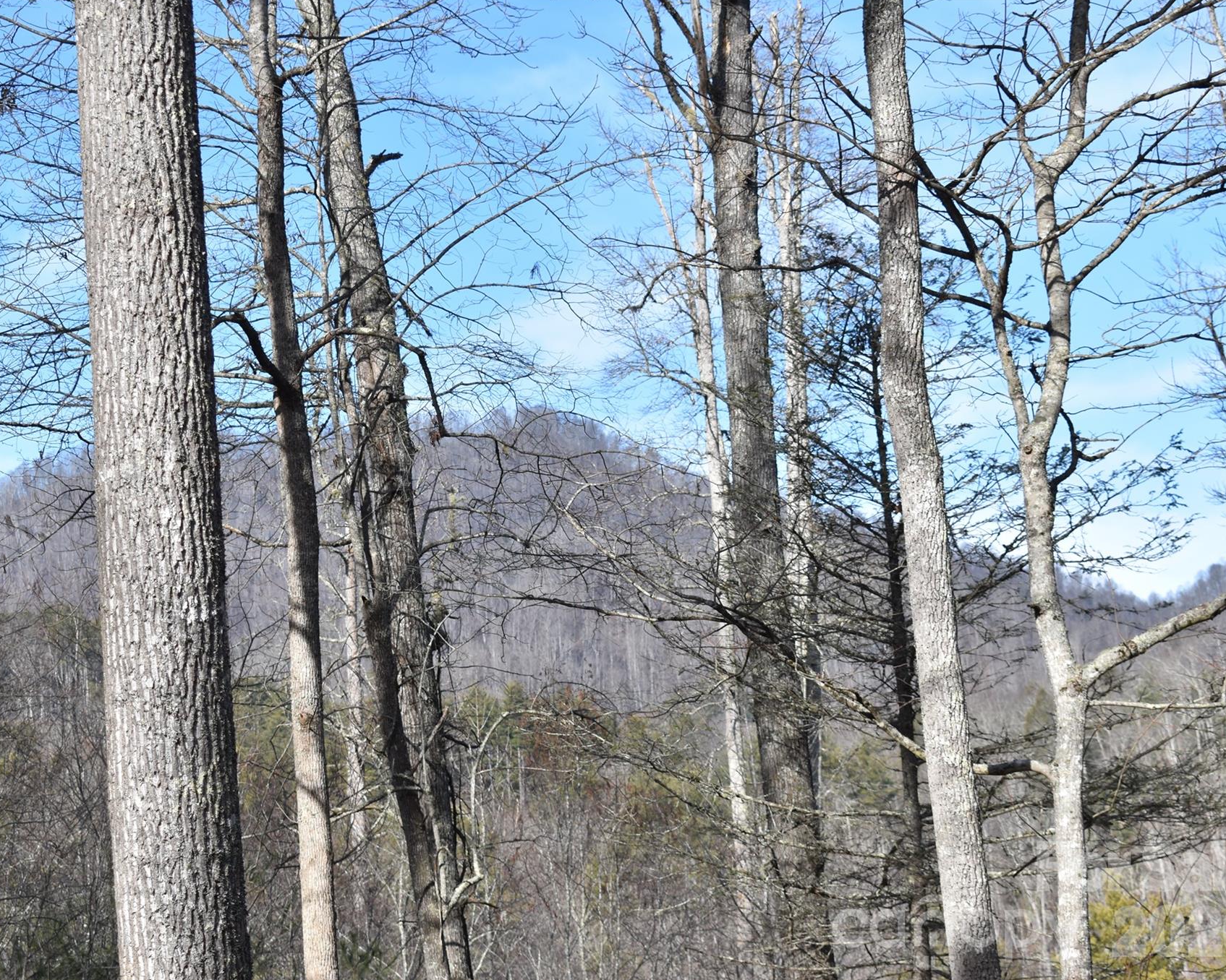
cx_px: 527
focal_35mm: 94
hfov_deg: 20.5
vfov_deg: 16.4
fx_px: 3395
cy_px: 490
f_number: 10
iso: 200
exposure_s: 1/400
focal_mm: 55
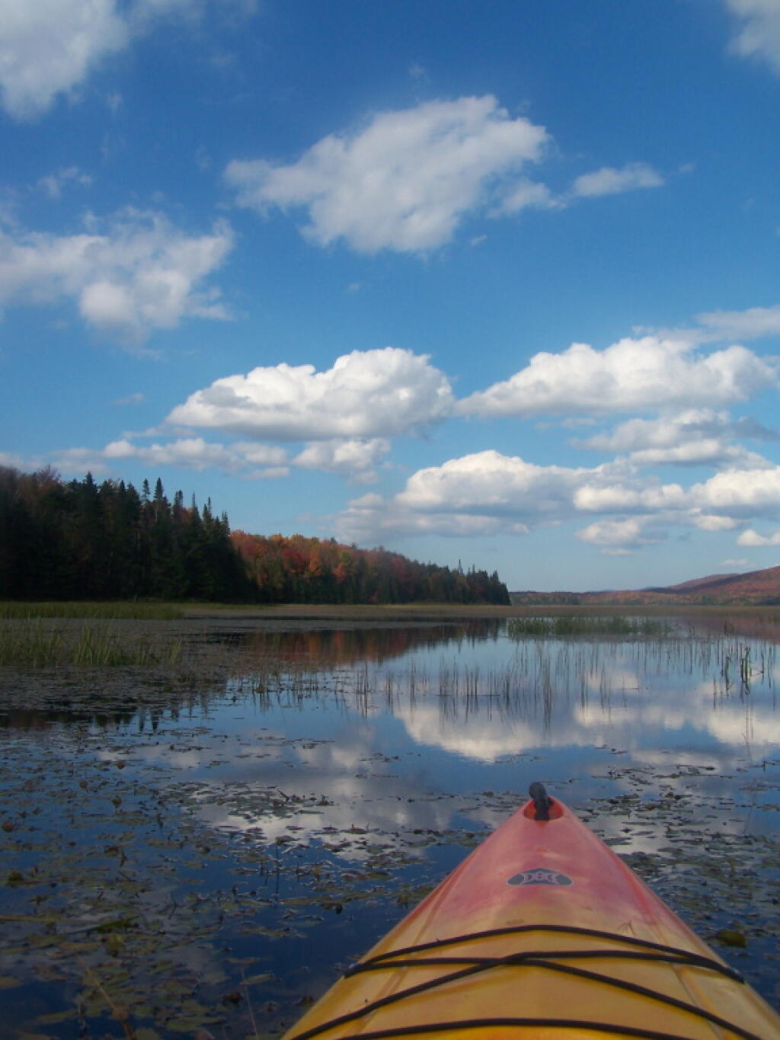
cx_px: 390
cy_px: 520
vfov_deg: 49.0
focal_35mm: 38
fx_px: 1141
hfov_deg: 37.7
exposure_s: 1/640
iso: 80
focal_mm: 6.3
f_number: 5.6
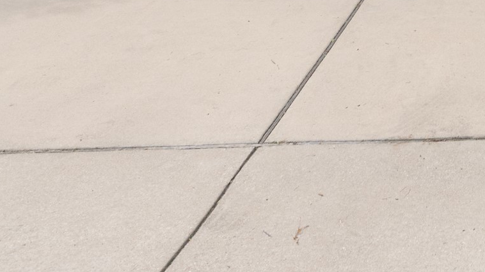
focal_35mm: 57
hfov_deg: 30.7
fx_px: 733
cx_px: 591
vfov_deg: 18.1
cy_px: -170
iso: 400
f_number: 8
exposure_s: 1/250
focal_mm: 19
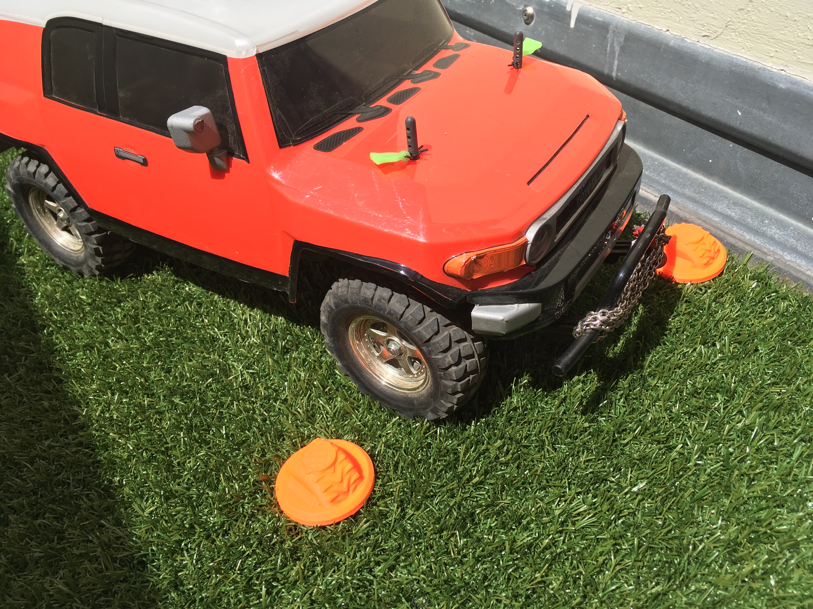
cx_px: 406
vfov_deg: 48.2
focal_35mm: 29
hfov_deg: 61.7
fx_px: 681
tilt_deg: -40.2
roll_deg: +1.5
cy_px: 304
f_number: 2.2
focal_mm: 4.15
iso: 25
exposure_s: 1/1479
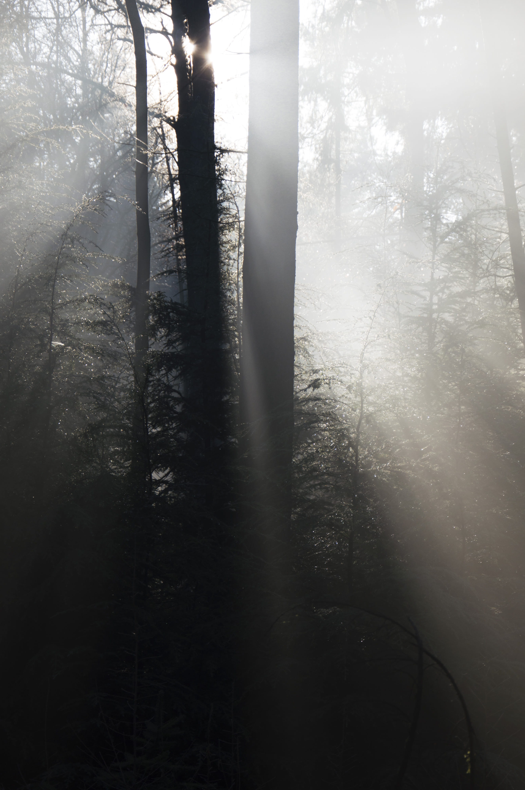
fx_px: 3068
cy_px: 454
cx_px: 370
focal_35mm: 140
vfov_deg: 14.7
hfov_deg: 9.8
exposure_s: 1/320
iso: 100
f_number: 5.3
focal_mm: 62
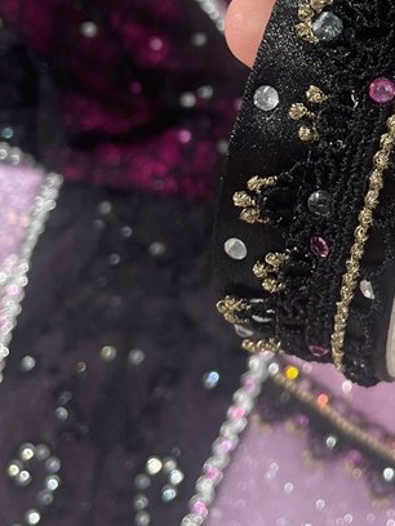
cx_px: 405
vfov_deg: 27.8
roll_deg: +6.5
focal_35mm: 68
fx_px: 1035
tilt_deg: -31.7
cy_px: 87
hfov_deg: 20.8
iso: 40
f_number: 1.6
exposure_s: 1/100
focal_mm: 4.2
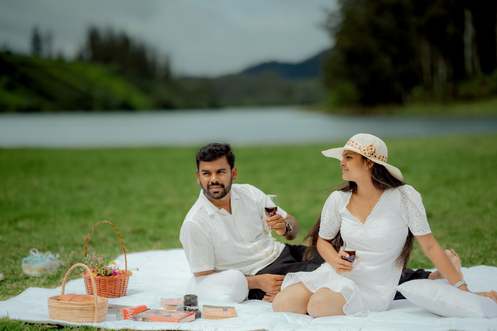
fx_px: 1174
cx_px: 248
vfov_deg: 16.1
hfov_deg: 23.9
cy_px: 166
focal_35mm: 85
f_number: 1.4
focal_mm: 85
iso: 100
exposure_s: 1/8000
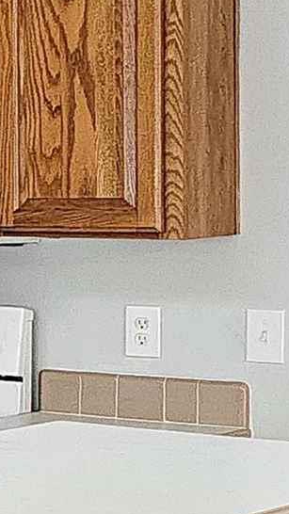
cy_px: 550
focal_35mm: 141
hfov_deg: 6.5
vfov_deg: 14.9
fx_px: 1921
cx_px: -941
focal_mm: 6.3
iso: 100
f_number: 1.7
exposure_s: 1/60
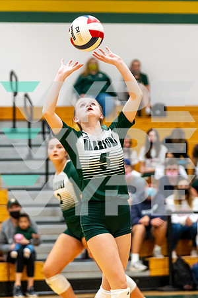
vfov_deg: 11.3
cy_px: 127
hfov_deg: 7.5
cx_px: 113
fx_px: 1502
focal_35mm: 182
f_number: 2.8
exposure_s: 1/1250
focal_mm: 106
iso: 3200
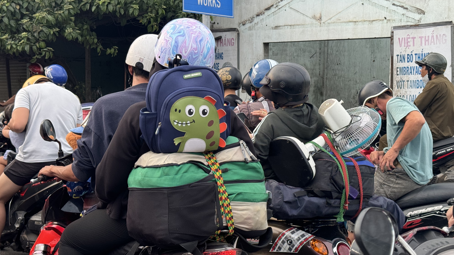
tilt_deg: -2.0
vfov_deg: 22.6
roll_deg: -0.1
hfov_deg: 39.2
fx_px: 638
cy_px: 133
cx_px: 227
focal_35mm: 53
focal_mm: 6.76
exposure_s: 1/204
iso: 50
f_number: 1.78
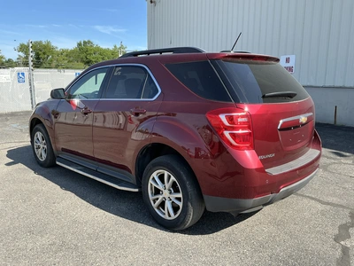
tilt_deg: -9.8
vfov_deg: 49.7
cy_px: 133
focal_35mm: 28
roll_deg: +0.0
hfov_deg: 63.4
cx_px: 177
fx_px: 286
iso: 25
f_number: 1.8
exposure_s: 1/759
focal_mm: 3
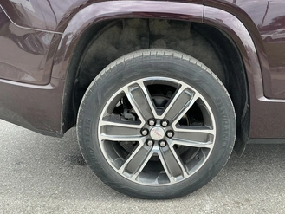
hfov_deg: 53.7
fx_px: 280
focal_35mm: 34
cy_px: 115
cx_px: 163
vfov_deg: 41.8
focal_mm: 3
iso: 25
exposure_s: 1/386
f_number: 1.8
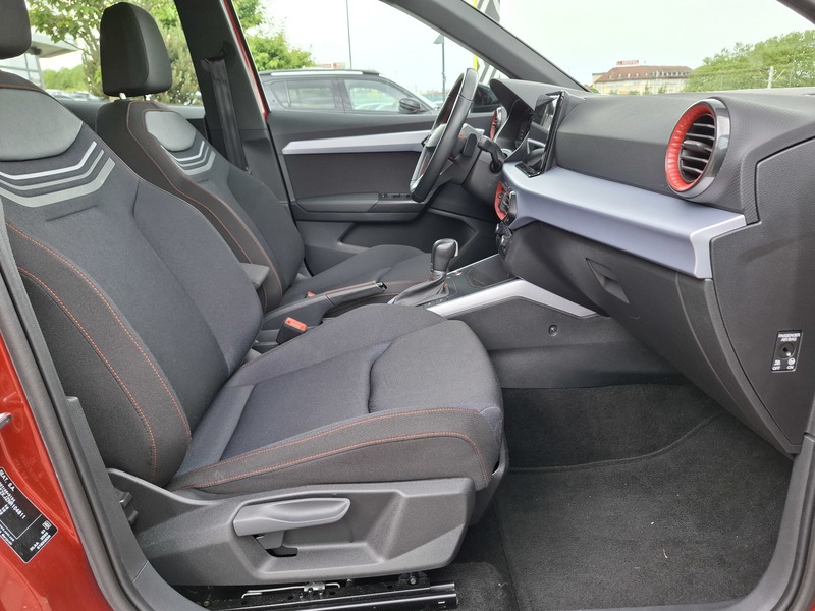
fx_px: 542
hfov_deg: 73.9
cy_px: 306
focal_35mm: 23
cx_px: 408
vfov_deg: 58.9
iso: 50
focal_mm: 5.54
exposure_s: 1/106
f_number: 1.8
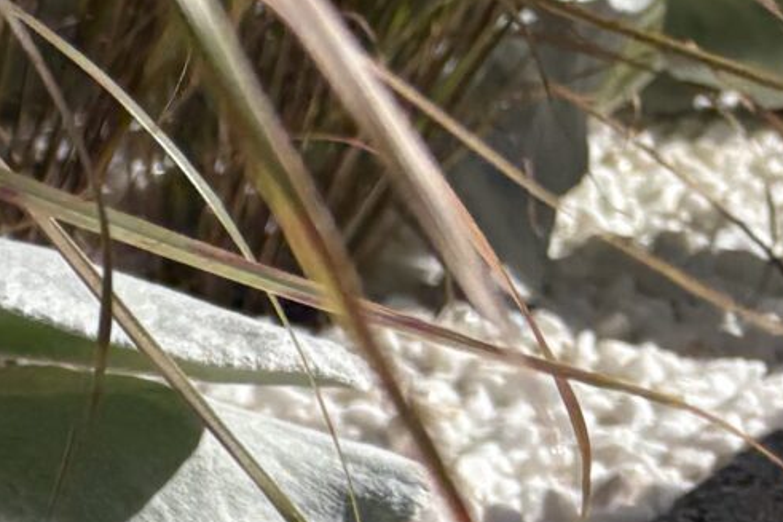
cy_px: 1082
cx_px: -1190
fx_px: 3066
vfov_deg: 9.1
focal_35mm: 141
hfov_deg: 11.6
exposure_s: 1/4950
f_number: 1.6
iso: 50
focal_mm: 5.96
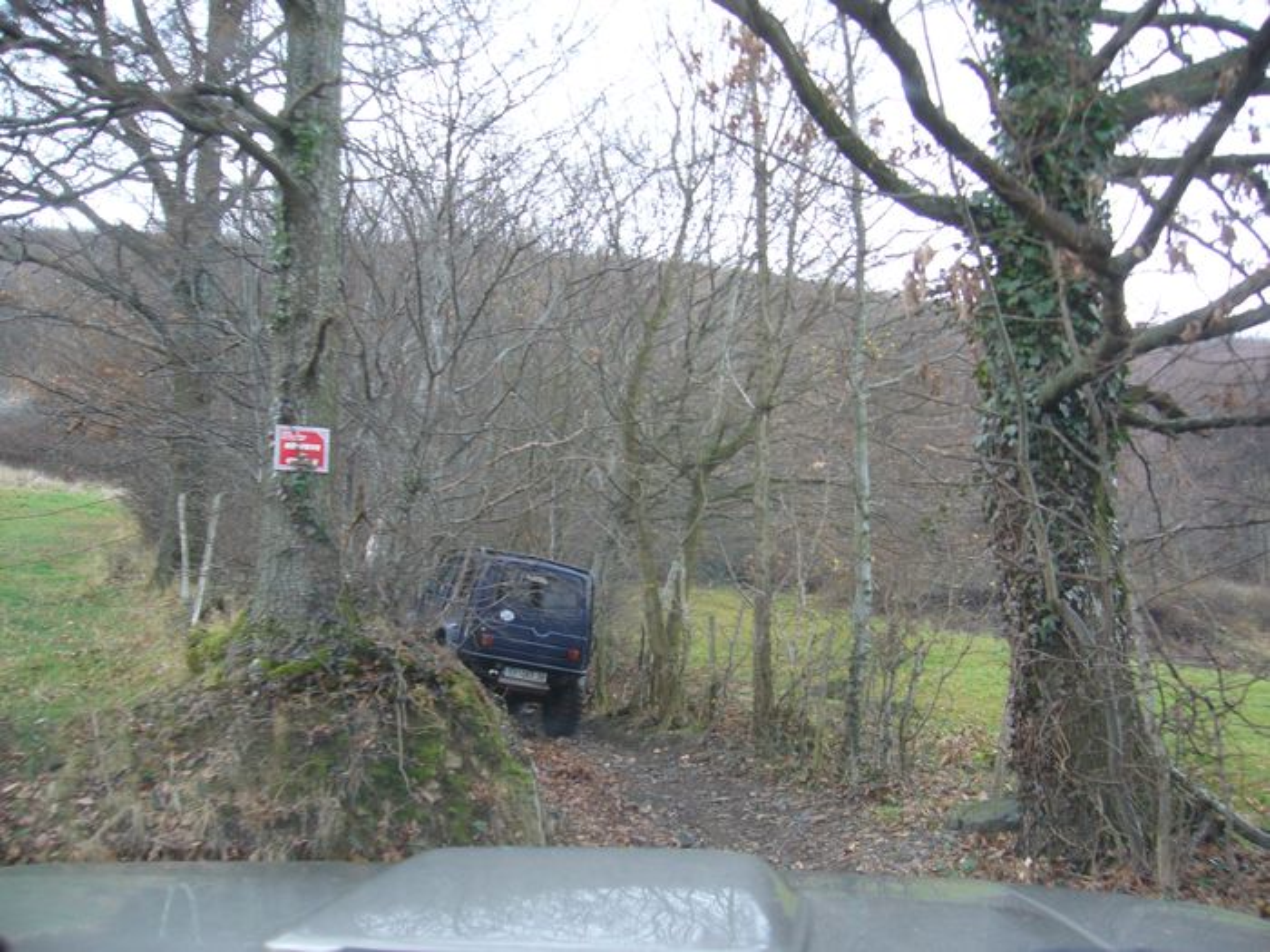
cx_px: 635
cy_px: 476
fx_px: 1284
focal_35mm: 35
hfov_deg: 52.6
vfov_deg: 40.7
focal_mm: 5.8
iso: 80
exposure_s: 1/30
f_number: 2.8
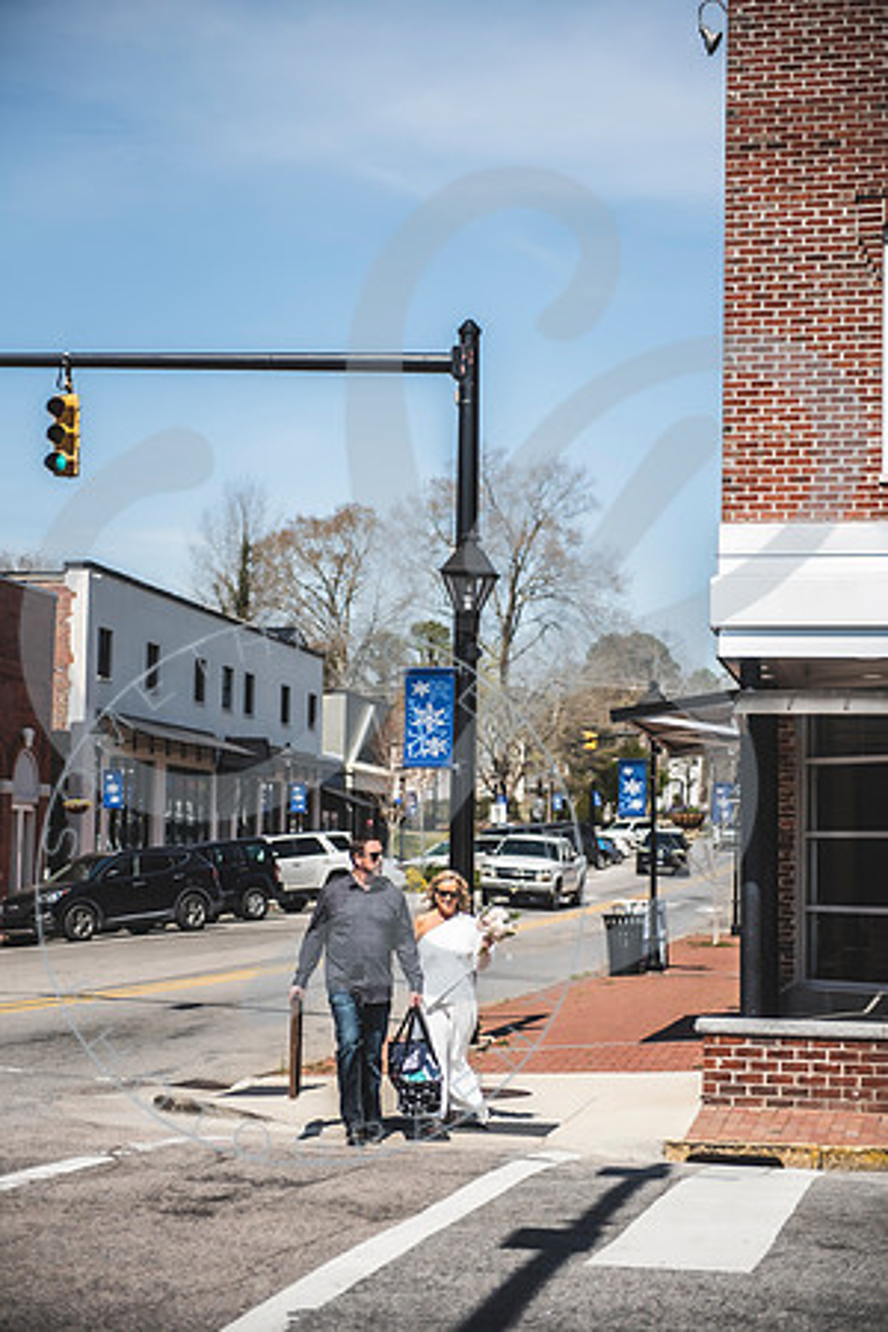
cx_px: 444
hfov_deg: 19.5
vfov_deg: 28.8
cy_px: 666
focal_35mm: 70
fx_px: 2590
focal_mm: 70
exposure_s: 1/1600
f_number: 2.8
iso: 100
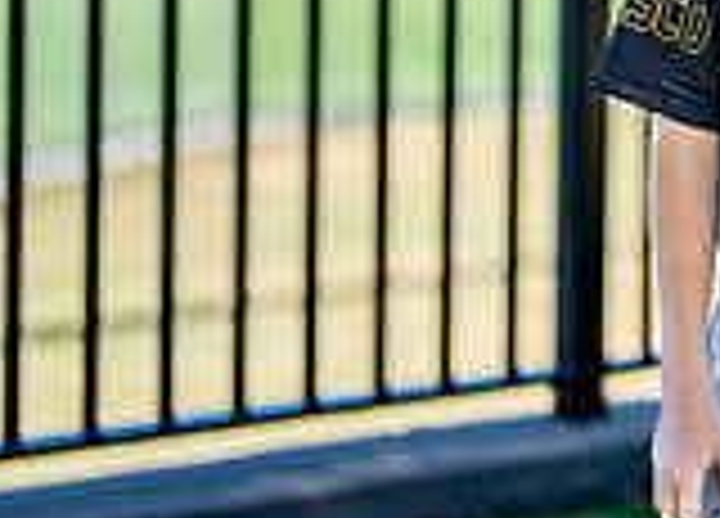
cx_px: 1222
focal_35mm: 215
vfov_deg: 6.6
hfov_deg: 9.0
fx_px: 4406
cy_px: -223
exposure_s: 1/2000
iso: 100
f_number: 1.2
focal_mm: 50
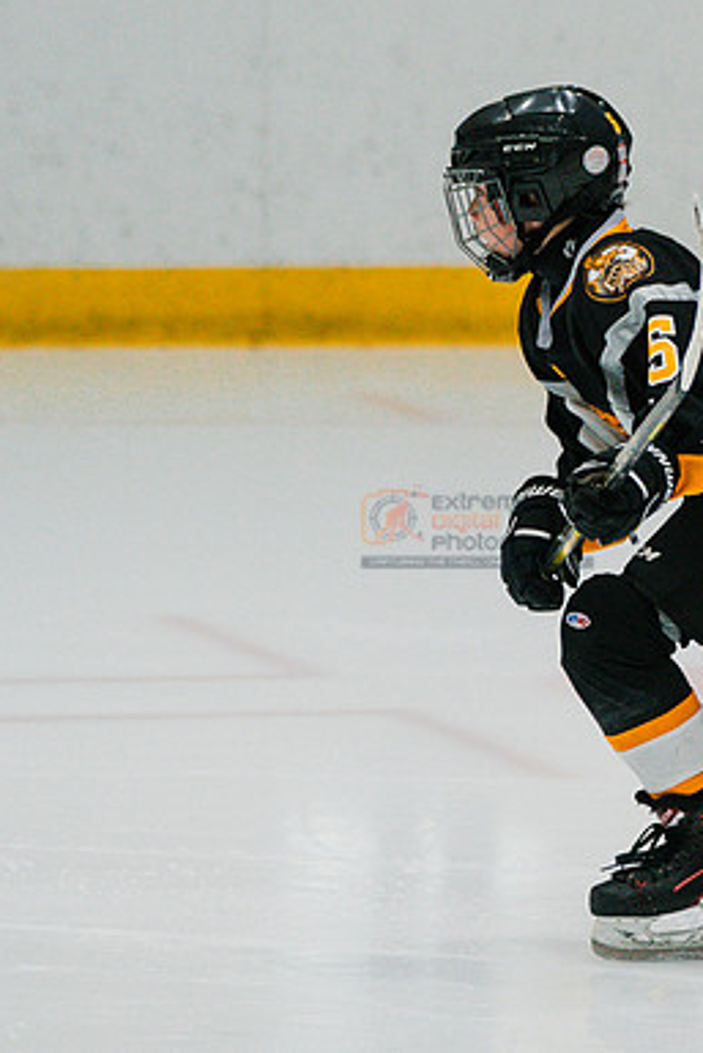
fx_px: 12846
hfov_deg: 3.1
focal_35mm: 439
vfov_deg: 4.7
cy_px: 457
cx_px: 768
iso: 3200
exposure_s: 1/1250
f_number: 3.5
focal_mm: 209
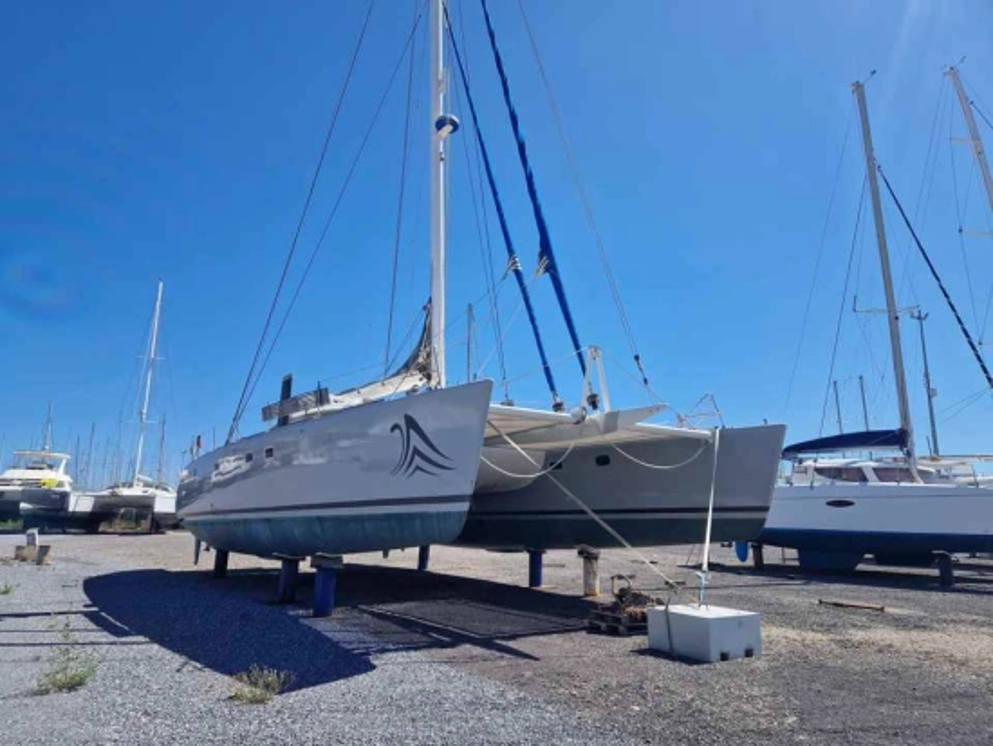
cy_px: 373
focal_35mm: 23
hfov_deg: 73.9
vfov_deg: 58.9
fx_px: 660
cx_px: 496
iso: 50
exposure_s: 1/2104
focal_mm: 5.4
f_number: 1.8
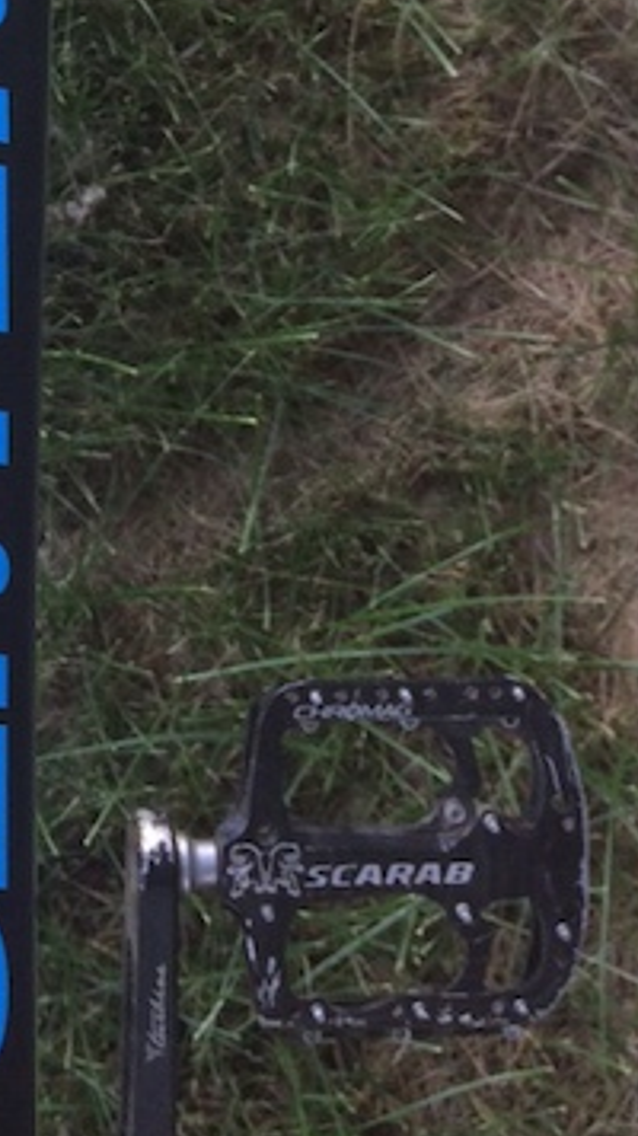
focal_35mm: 91
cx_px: -73
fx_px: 2739
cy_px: -255
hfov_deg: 13.0
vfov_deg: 21.6
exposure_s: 1/120
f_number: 2.2
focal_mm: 4.15
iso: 32
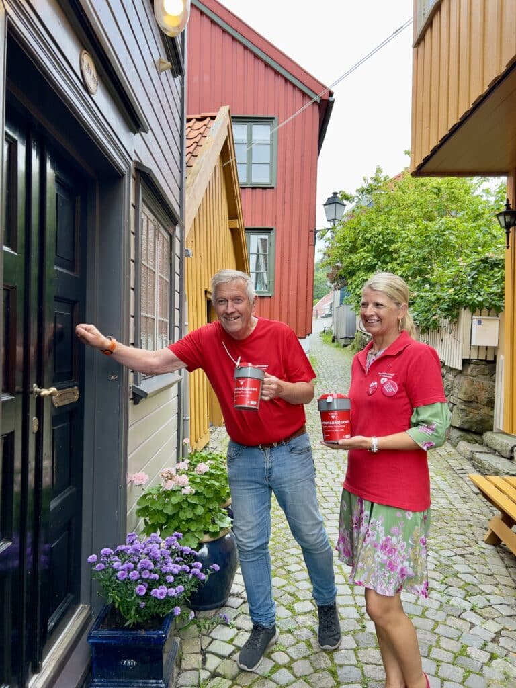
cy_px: 344
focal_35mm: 26
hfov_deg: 53.1
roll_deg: -2.0
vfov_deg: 67.3
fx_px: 517
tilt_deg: -1.1
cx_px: 258
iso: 40
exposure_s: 1/121
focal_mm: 5.7
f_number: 1.5
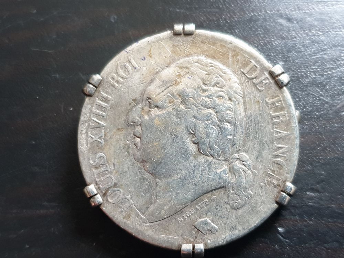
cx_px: 172
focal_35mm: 26
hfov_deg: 67.3
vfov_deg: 53.1
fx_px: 258
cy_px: 129
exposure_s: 1/27
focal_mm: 4.3
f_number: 1.5
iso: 250
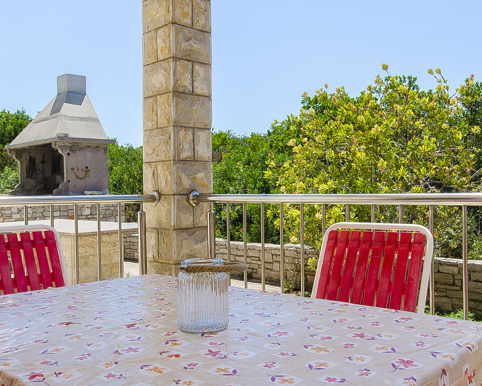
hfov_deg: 52.8
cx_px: 246
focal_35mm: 34
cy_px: 182
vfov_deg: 43.4
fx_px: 485
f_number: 8
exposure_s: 1/320
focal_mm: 10
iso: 100
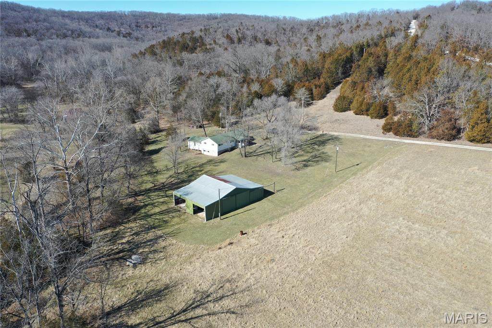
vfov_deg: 46.4
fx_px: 383
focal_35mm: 28
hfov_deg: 65.5
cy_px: 164
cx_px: 246
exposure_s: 1/320
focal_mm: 10.26
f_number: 5
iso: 100
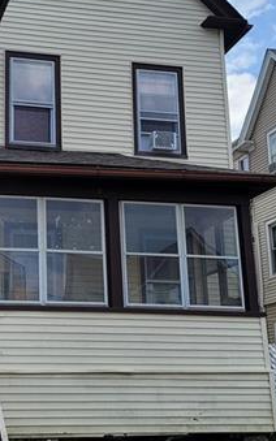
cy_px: 212
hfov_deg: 21.3
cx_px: 40
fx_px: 722
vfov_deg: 34.0
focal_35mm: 60
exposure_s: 1/1167
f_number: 1.8
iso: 20
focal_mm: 7
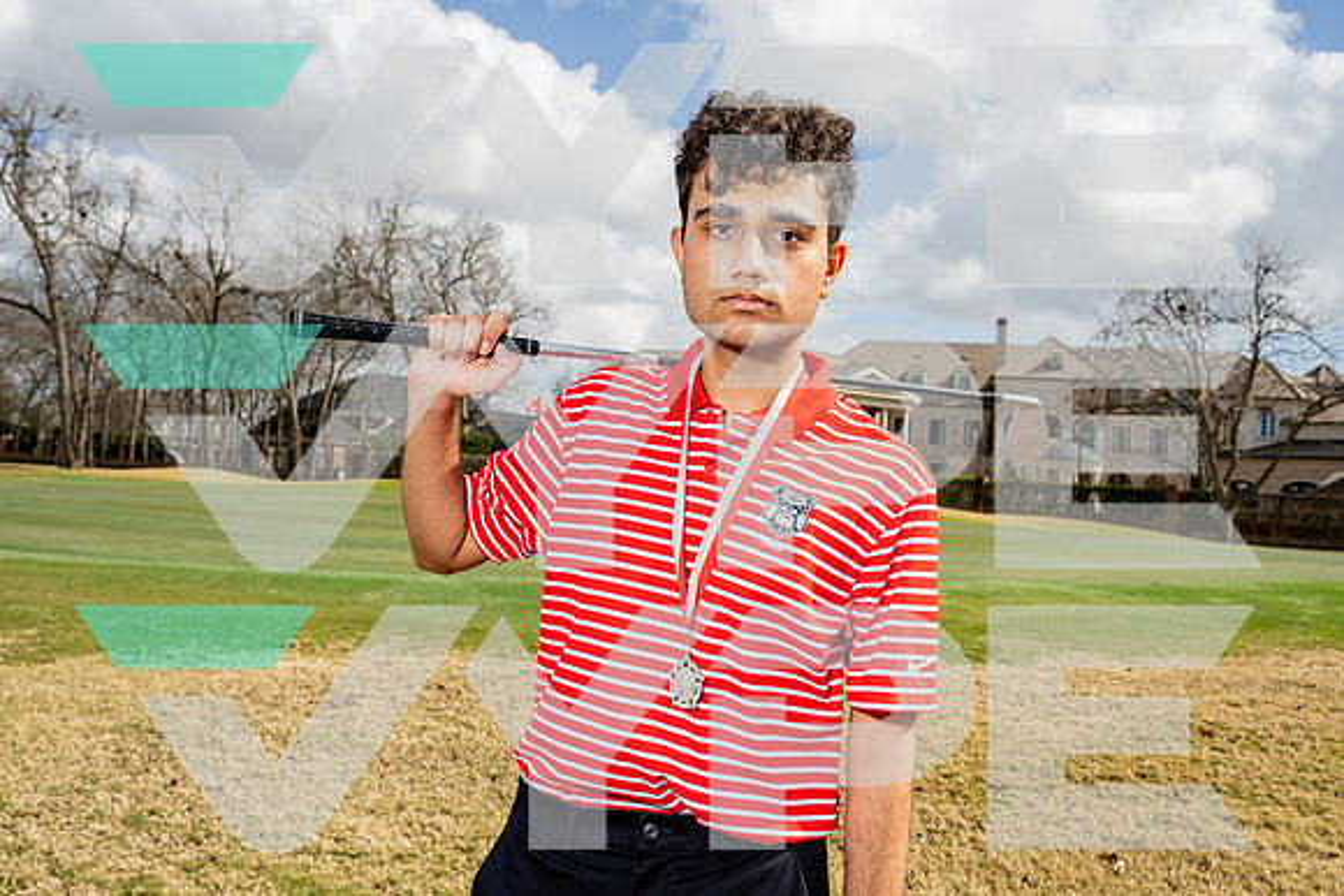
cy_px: 448
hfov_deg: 54.4
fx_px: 1307
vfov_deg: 37.9
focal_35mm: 35
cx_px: 672
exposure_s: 1/250
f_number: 8
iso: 100
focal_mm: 35
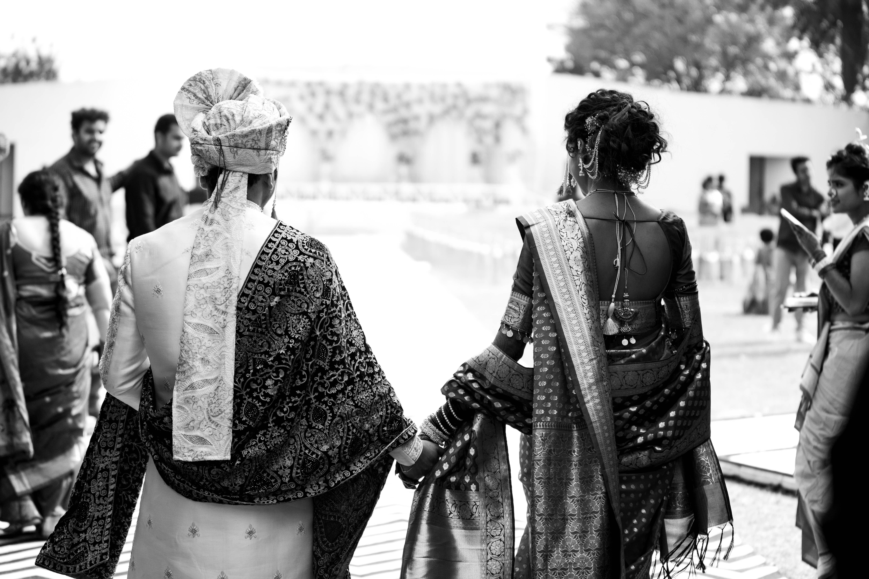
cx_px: 434
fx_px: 1690
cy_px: 290
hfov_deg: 28.8
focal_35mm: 70
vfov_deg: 19.5
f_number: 2.8
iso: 640
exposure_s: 1/3200
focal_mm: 70
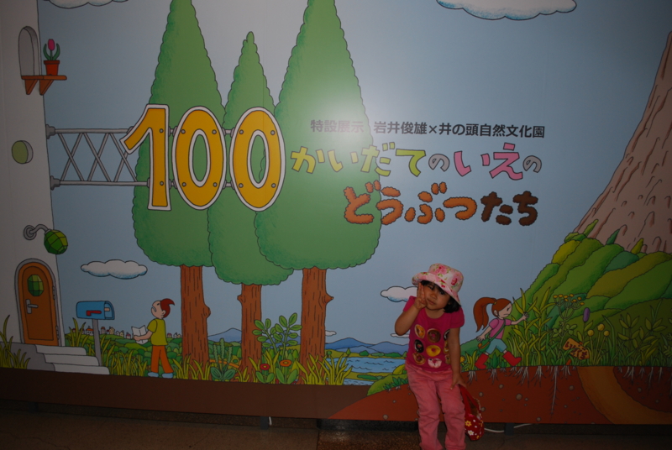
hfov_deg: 67.3
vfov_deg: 48.1
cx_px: 336
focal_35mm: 27
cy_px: 225
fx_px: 505
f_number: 3.5
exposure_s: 1/60
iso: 200
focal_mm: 18
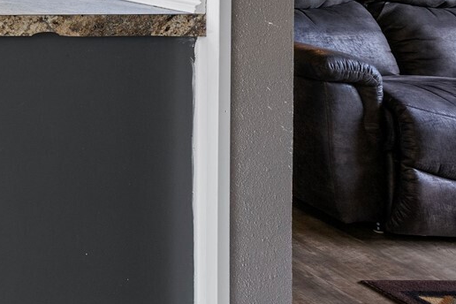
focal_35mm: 46
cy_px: -71
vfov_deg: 25.8
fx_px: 583
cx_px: -274
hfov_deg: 26.2
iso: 400
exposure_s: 1/15
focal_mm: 14
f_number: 8
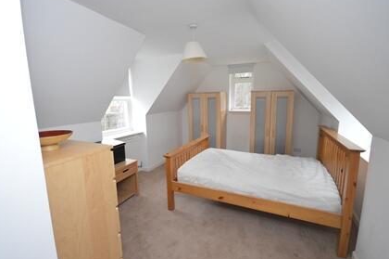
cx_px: 197
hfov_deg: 96.8
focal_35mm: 16
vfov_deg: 73.6
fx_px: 173
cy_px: 128
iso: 3200
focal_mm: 10
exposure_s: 1/60
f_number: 4
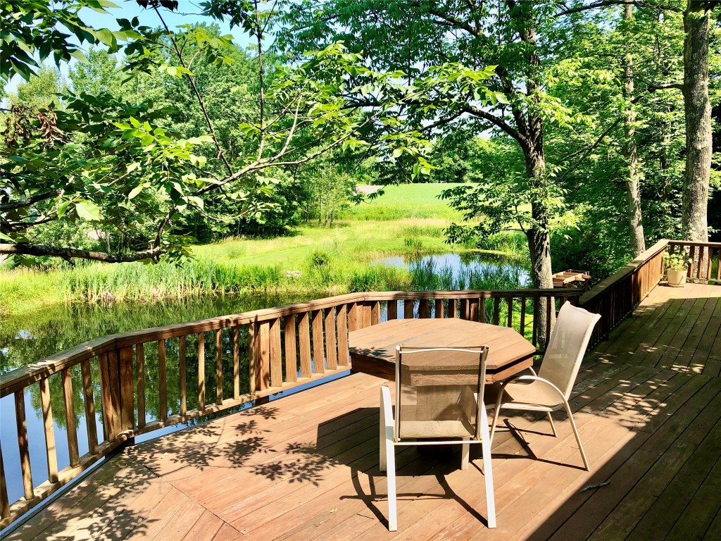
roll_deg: -0.8
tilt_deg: -9.9
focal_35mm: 28
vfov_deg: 49.7
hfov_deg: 63.4
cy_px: 270
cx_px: 360
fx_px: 583
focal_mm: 3.99
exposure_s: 1/631
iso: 20
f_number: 1.8
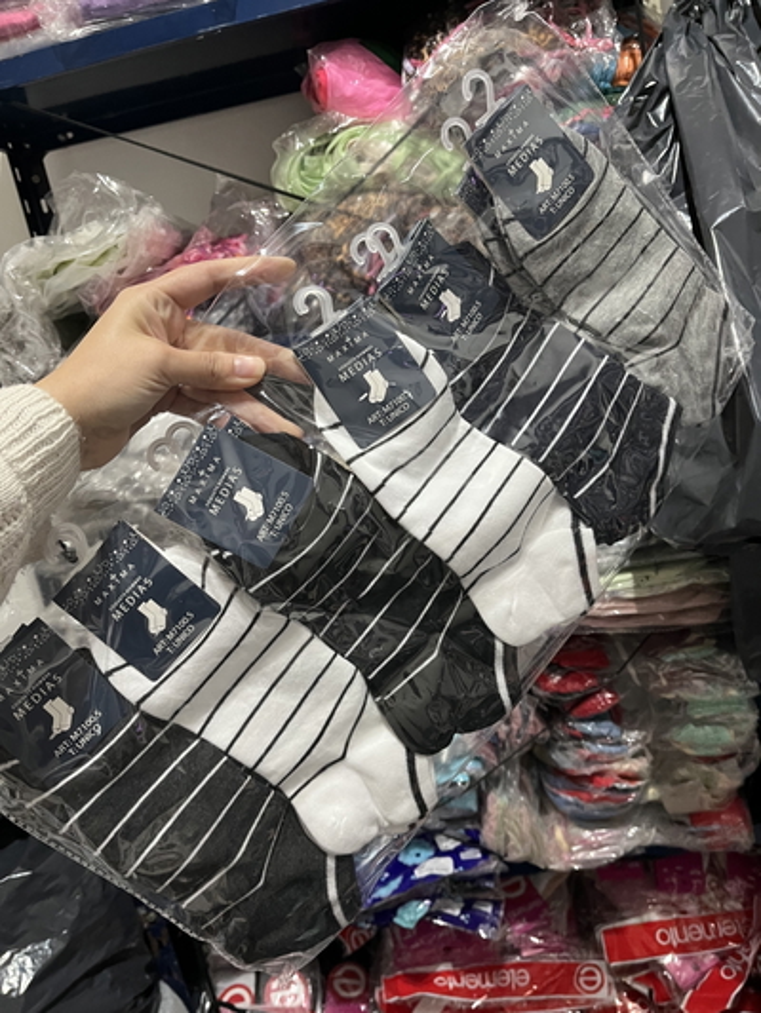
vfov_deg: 67.3
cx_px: 380
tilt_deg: -11.7
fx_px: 762
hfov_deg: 53.1
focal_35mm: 26
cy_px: 506
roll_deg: +12.3
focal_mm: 5.1
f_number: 1.6
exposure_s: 1/33
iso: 400
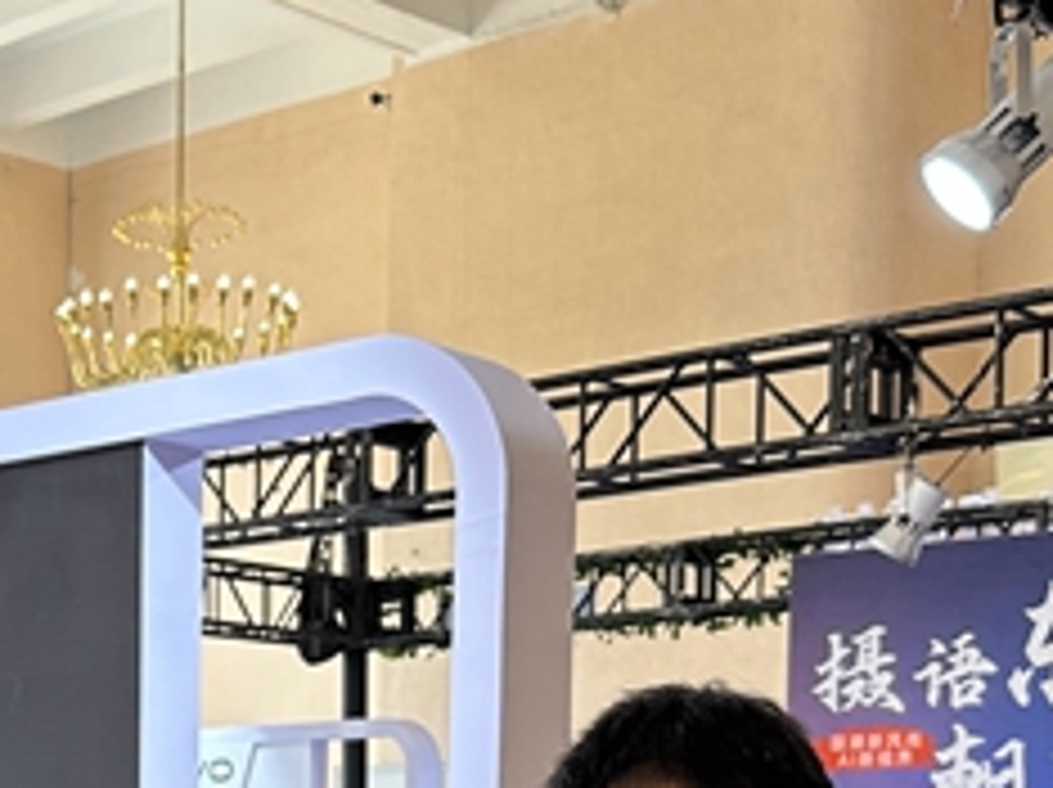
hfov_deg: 24.4
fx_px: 2340
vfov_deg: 17.9
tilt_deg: -4.4
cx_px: 40
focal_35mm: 77
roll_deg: -0.1
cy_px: 1020
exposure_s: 1/100
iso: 100
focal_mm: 6.86
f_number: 1.78
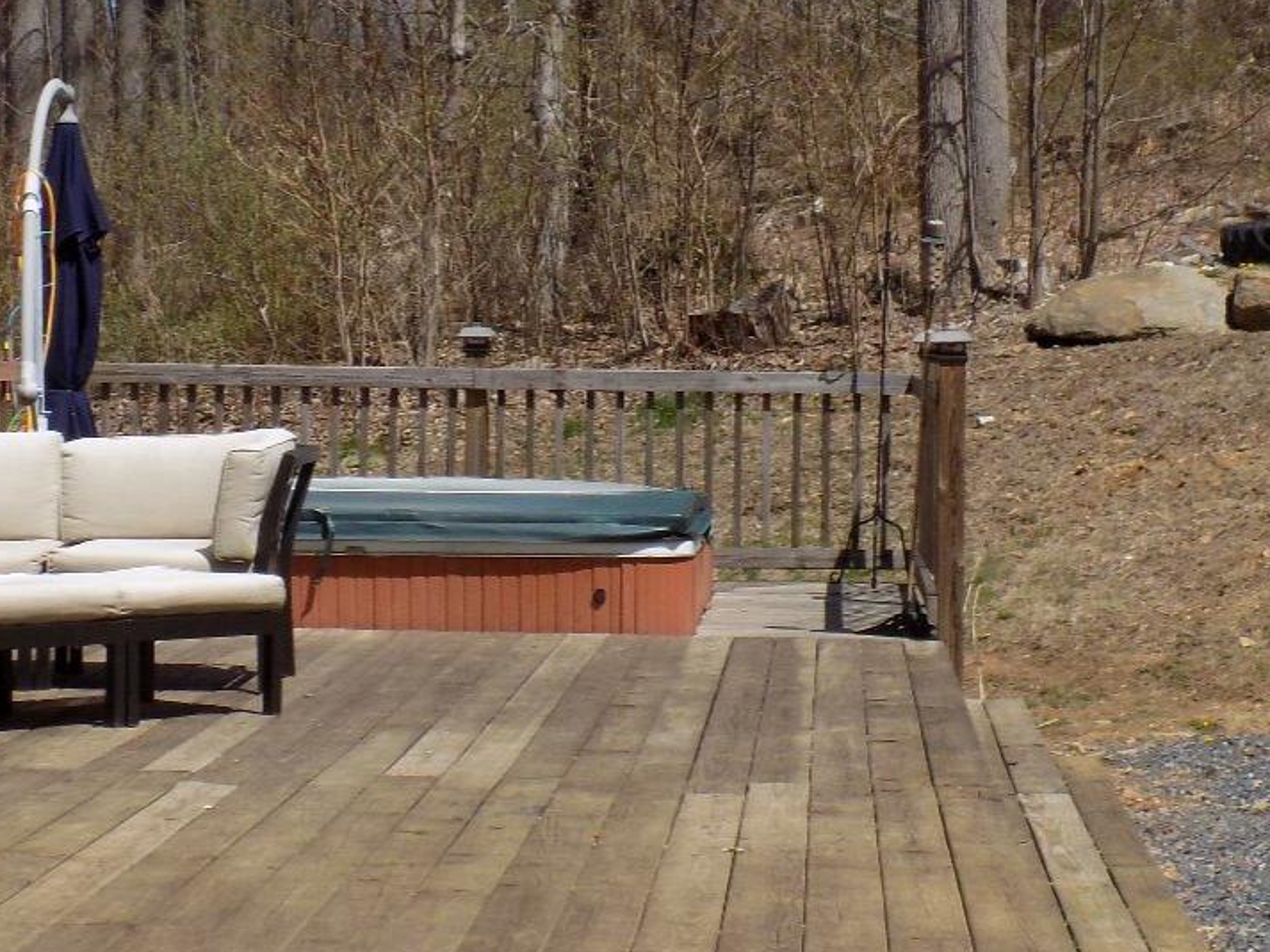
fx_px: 3853
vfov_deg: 14.1
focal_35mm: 105
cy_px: 411
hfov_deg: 18.7
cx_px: 435
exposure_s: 1/1000
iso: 80
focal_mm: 9.3
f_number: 3.9
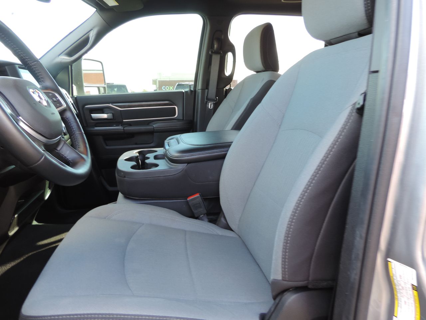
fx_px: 295
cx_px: 213
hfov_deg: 71.6
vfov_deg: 56.8
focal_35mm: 24
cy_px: 160
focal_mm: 4.3
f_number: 3
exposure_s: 1/30
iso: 110
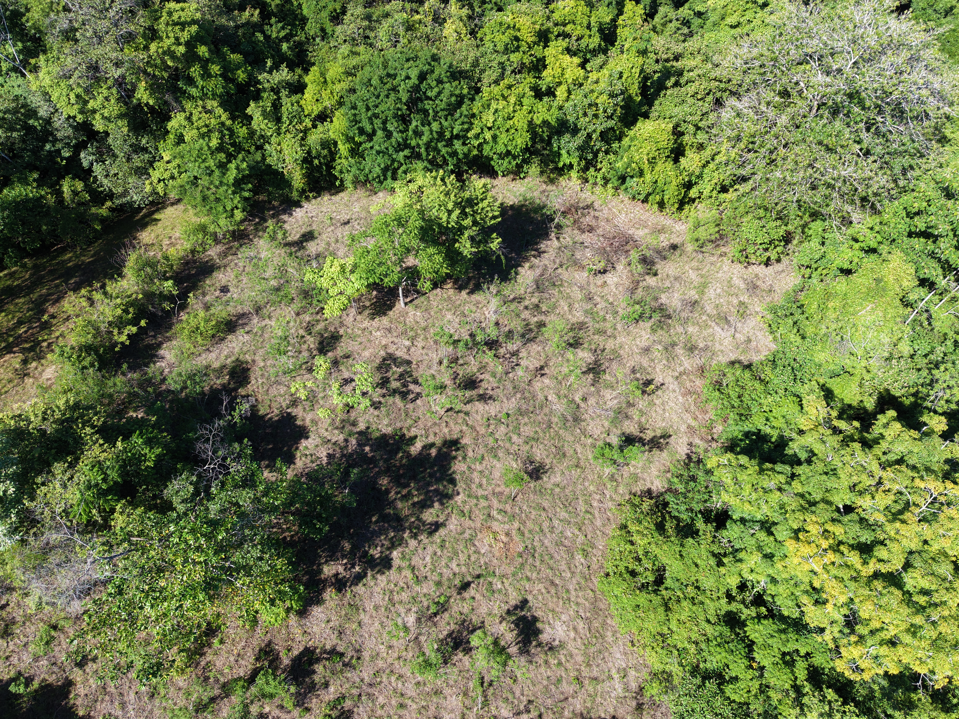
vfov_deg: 56.8
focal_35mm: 24
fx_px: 665
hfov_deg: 71.6
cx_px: 480
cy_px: 360
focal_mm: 8.67
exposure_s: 1/1500
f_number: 1.8
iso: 100
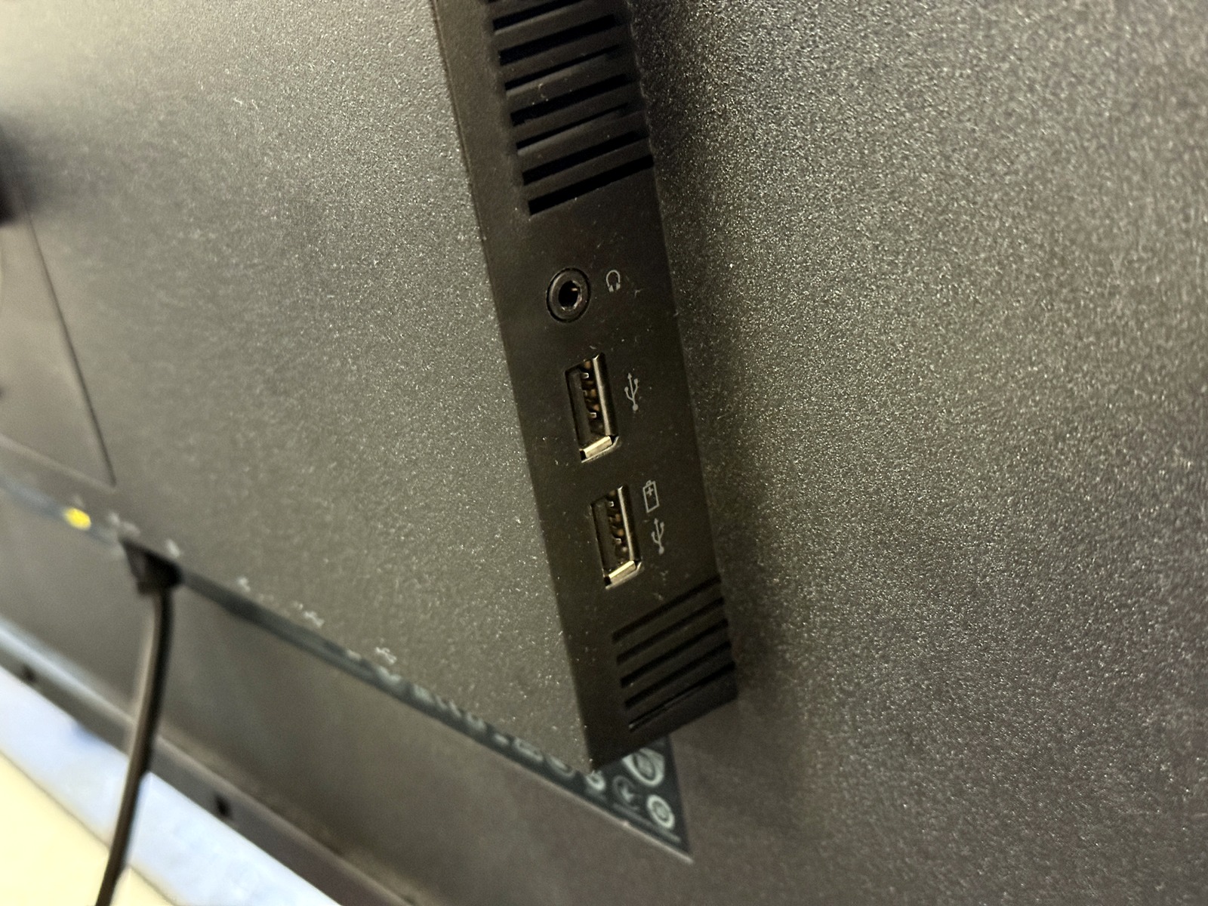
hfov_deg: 39.7
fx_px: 1675
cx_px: 604
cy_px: 453
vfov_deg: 30.3
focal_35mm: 48
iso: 640
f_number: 1.78
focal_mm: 6.76
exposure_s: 1/25
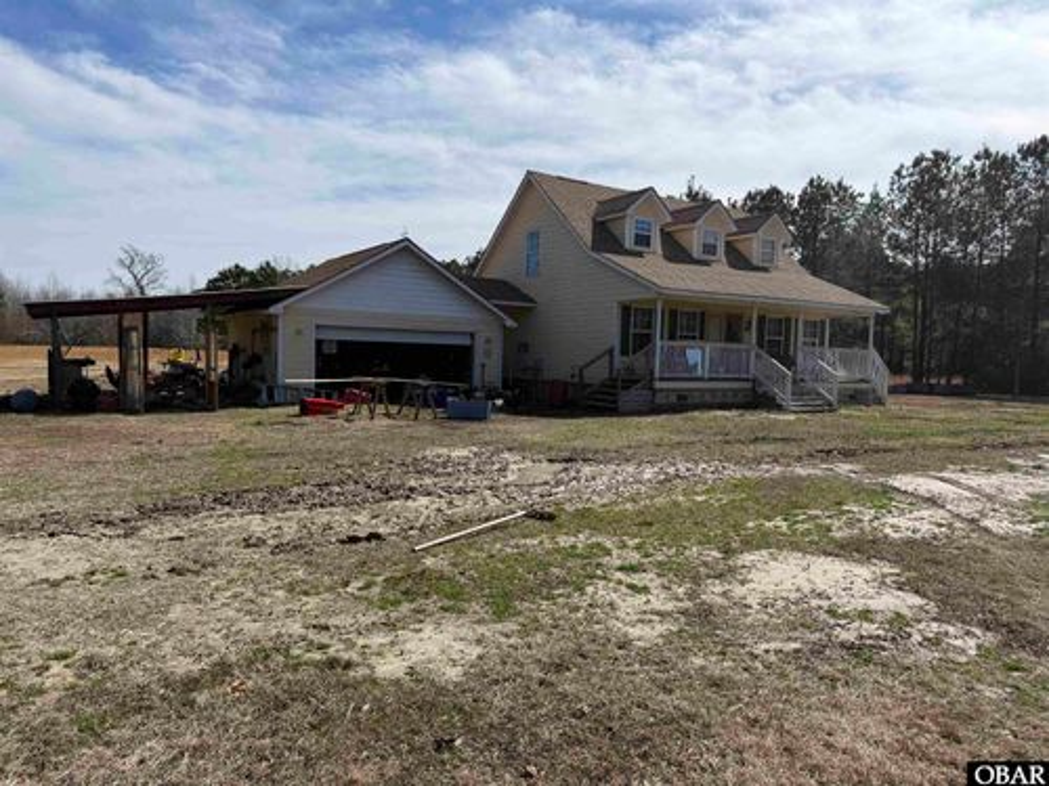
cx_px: 524
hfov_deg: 71.6
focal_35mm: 24
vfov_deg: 56.8
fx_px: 727
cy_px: 393
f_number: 1.78
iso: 80
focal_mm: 6.76
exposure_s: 1/7353
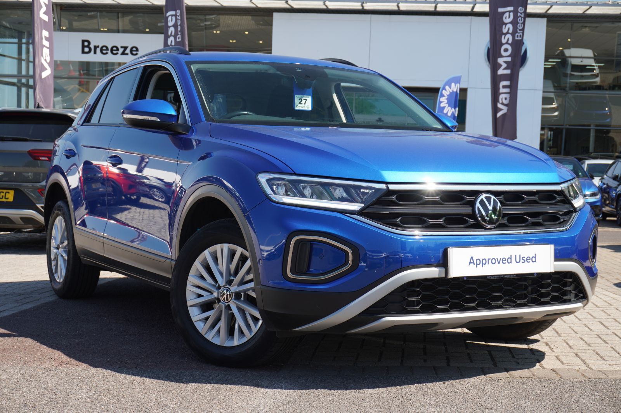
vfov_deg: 24.4
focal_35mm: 56
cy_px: 206
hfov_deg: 36.0
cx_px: 310
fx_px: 957
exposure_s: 1/80
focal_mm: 37
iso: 100
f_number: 6.3
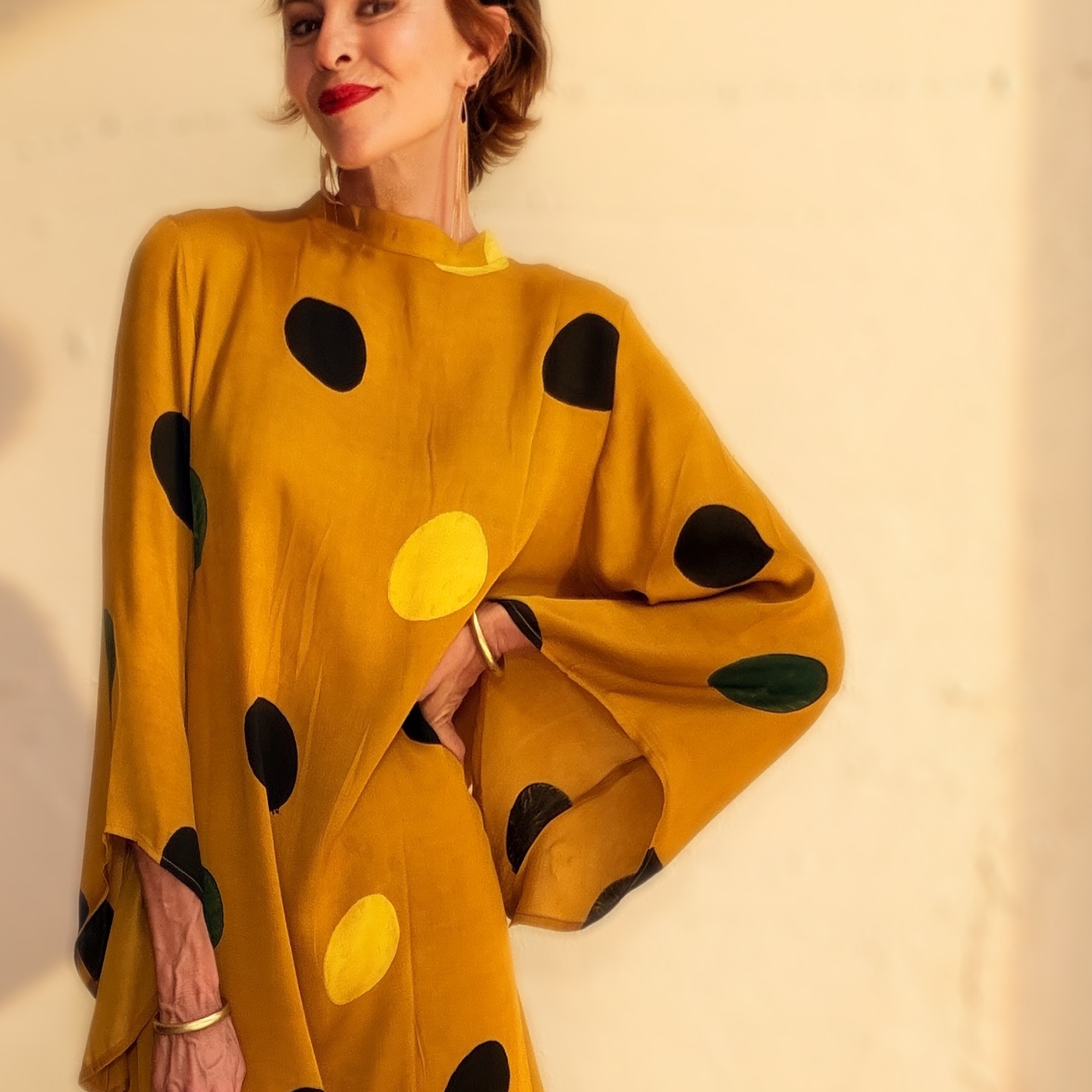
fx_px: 1999
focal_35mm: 56
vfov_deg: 29.1
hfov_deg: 30.1
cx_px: 292
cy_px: 1017
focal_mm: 2.71
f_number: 1.9
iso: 25
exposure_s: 1/427
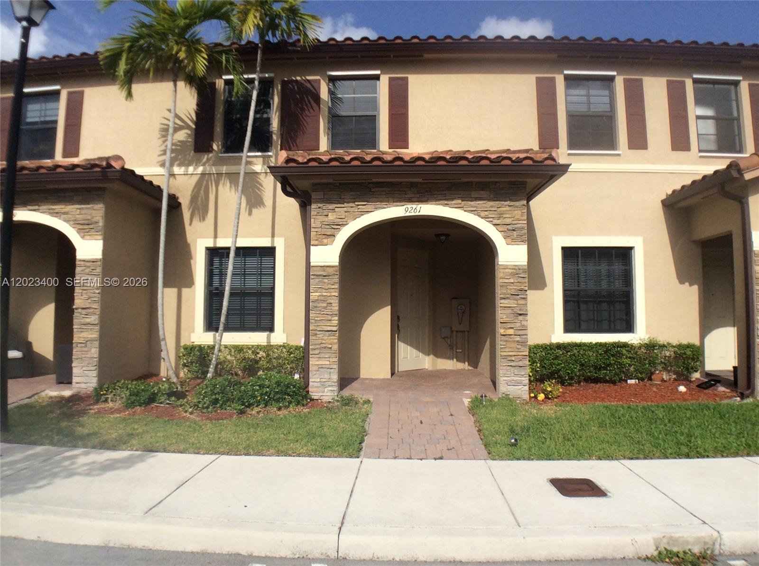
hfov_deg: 56.9
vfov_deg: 44.0
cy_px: 283
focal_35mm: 32
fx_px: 700
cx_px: 380
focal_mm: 3.3
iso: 32
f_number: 2.4
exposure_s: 1/2604
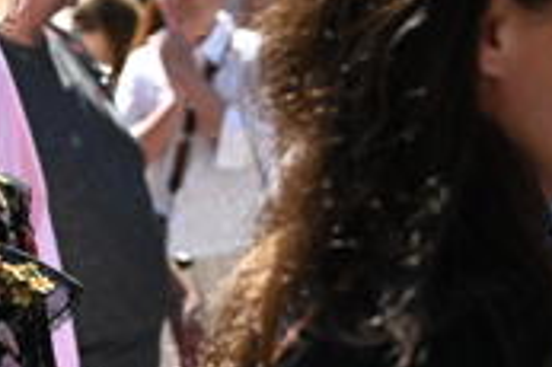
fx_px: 2145
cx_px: -195
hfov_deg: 14.0
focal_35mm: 140
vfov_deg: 9.7
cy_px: 361
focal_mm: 35
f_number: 2.8
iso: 2500
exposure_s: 1/16000
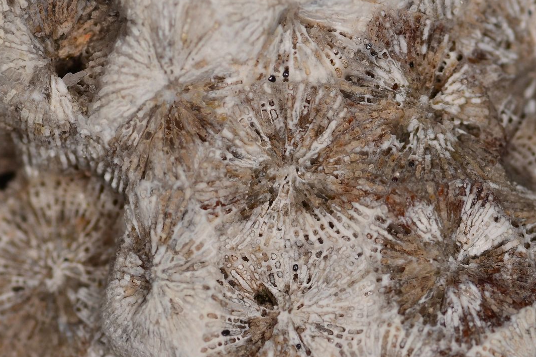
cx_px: 327
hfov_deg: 6.6
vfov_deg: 4.4
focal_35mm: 313
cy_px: 154
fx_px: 4661
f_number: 16
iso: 100
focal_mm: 105
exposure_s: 1/200
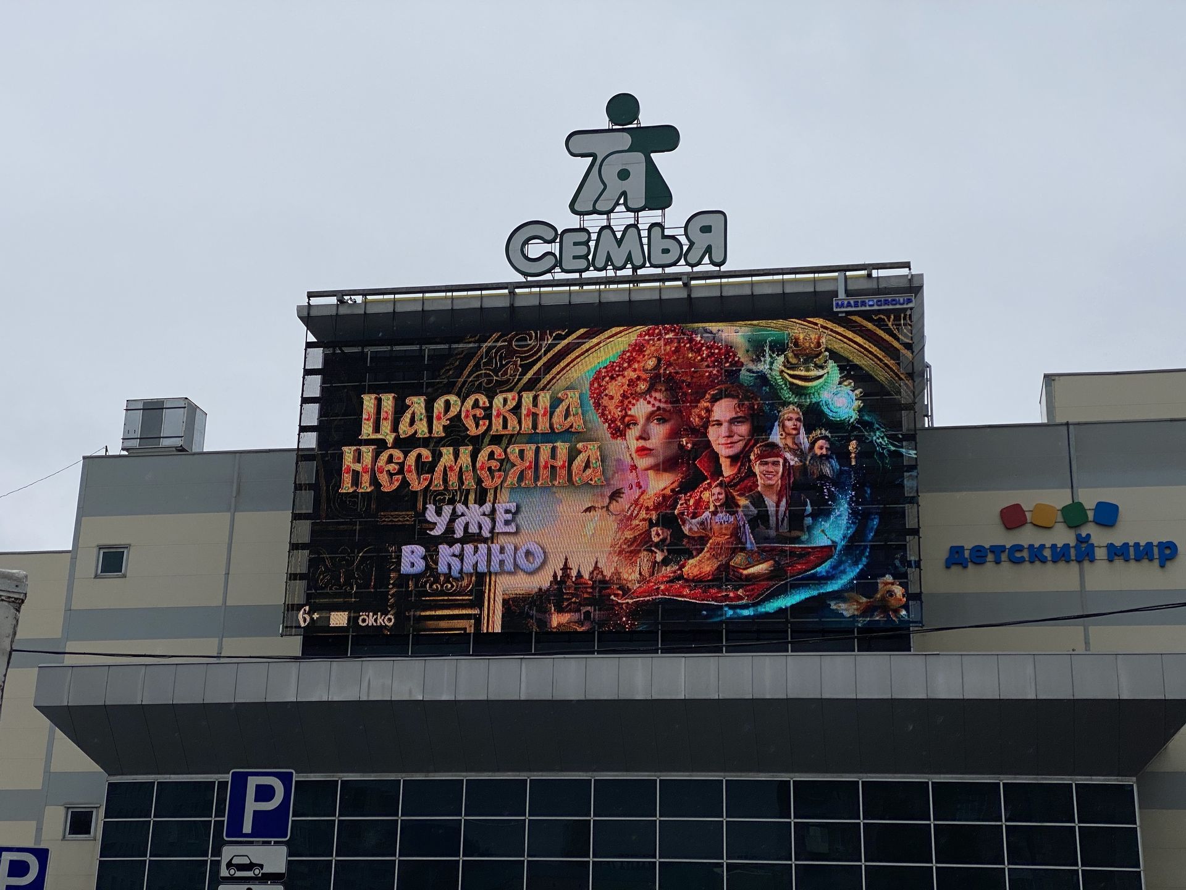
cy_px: 445
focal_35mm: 52
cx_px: 593
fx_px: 1782
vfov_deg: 28.0
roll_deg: -2.0
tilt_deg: +18.6
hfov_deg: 36.8
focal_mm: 6
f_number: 2
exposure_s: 1/959
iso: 20
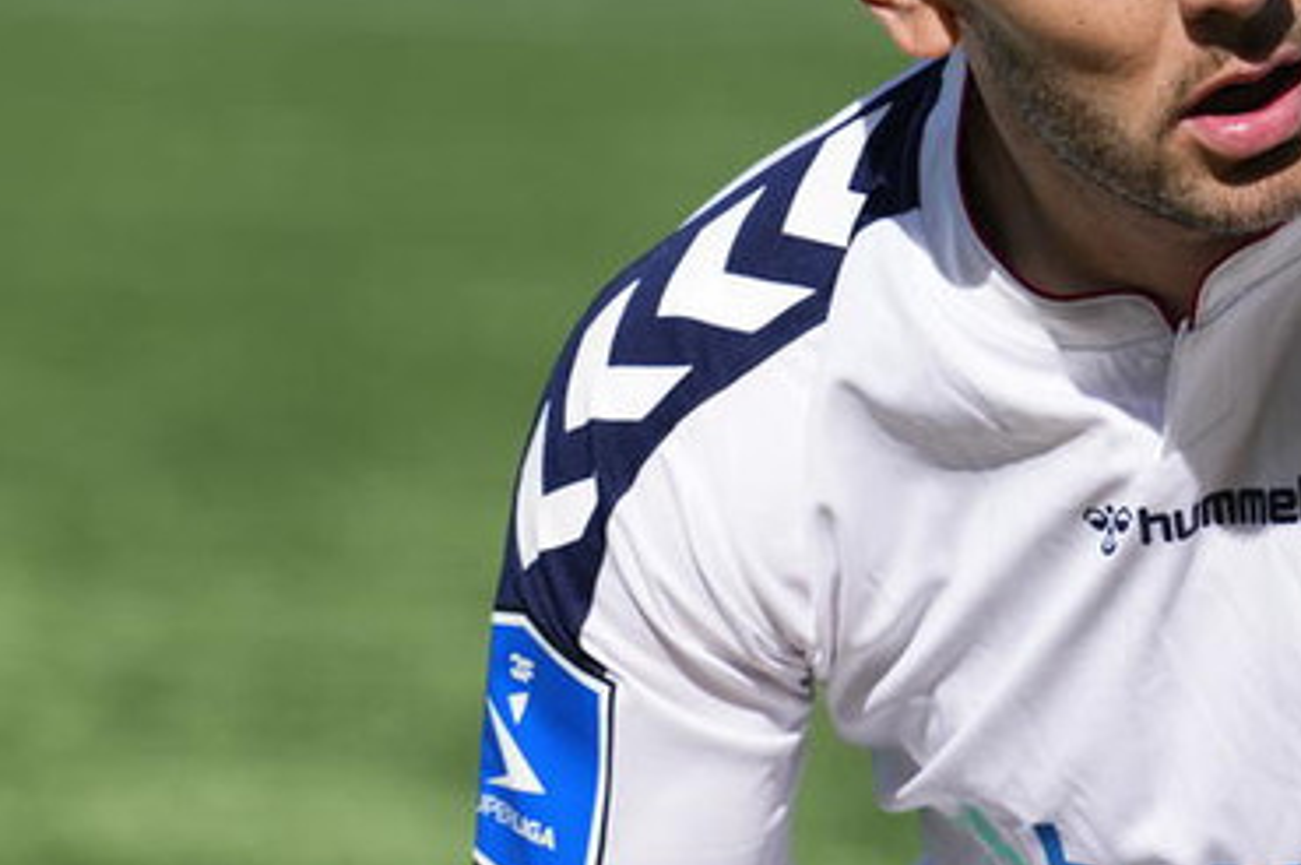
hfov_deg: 1.7
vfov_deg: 1.1
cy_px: 455
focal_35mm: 1212
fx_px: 43761
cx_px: 1153
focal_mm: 560
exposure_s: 1/1600
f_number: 5.6
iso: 250
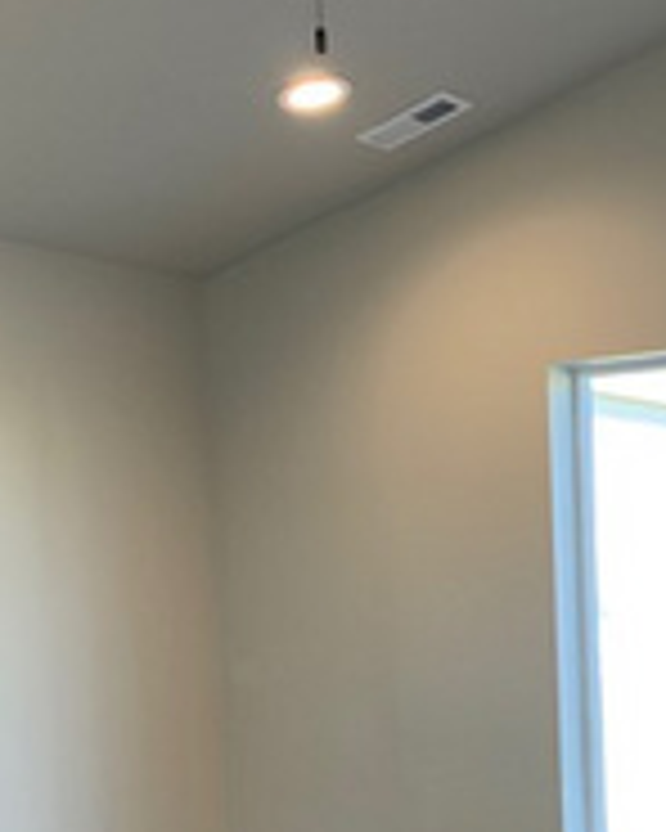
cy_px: 612
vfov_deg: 28.3
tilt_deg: +1.4
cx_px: 626
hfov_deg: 22.5
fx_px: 1626
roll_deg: +1.9
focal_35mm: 66
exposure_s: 1/120
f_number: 1.8
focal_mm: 4.25
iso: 64
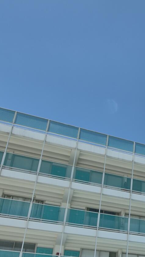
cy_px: 213
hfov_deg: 22.7
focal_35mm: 45
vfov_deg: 43.0
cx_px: 205
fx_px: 307
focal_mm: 12
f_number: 13
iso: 200
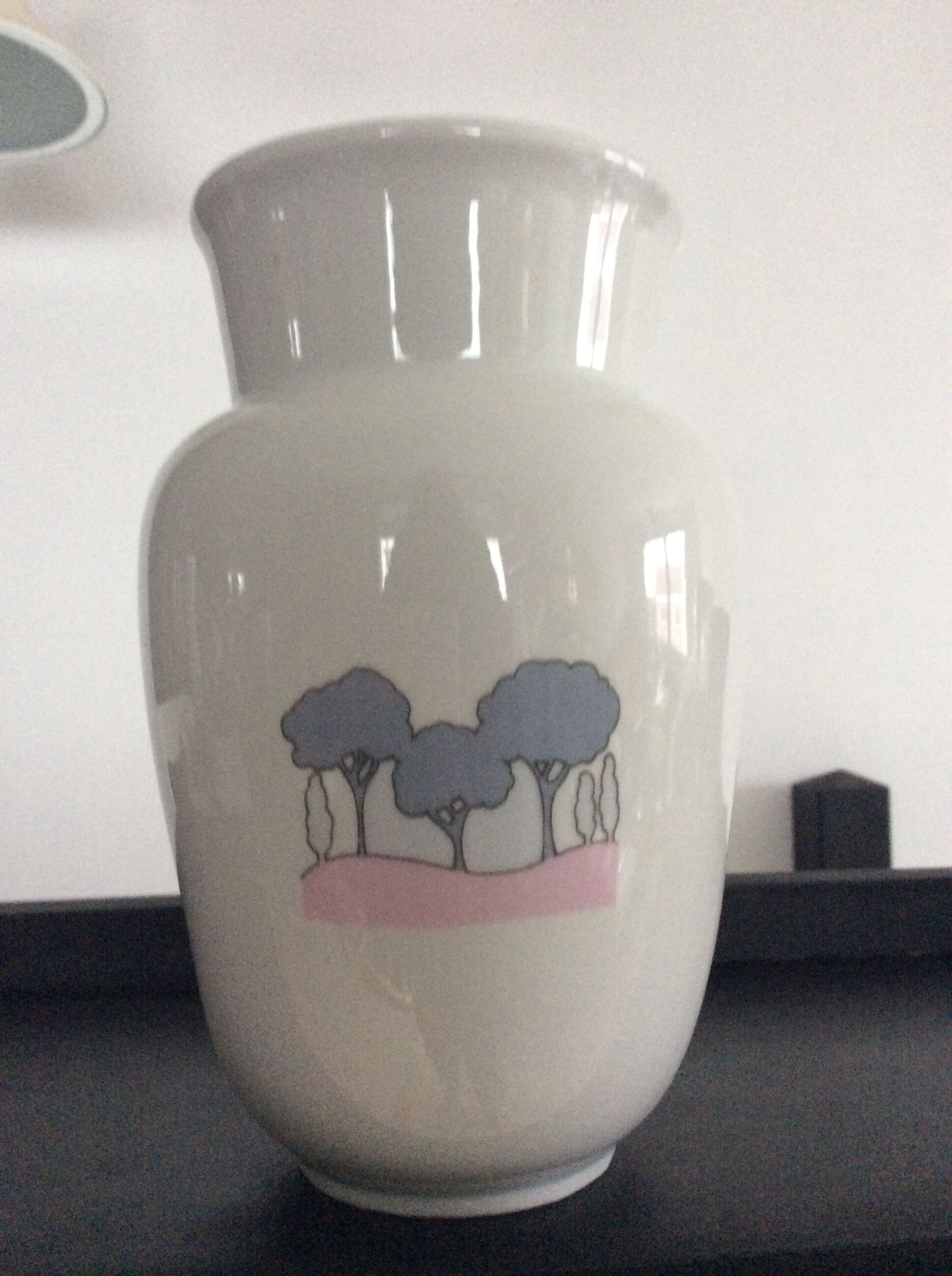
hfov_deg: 44.1
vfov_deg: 56.9
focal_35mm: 32
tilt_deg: +1.9
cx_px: 476
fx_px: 1177
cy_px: 638
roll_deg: +0.1
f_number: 2.4
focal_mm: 3.3
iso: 200
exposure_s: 1/25
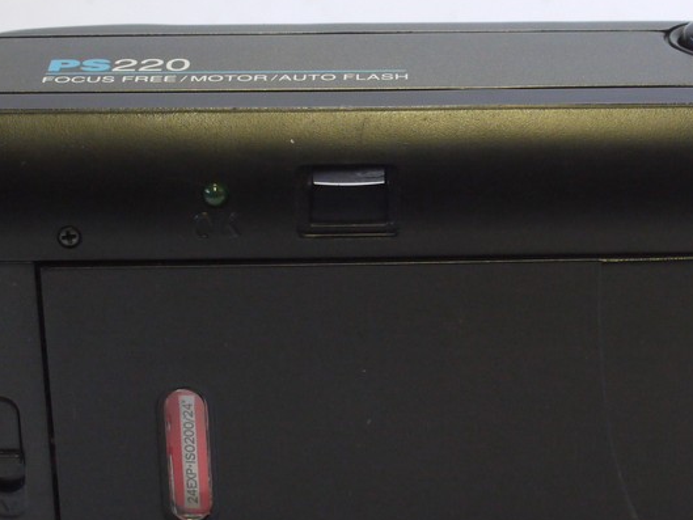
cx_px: 596
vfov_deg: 10.9
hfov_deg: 14.4
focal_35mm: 136
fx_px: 2723
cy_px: 278
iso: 800
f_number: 9
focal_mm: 30
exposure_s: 1/30
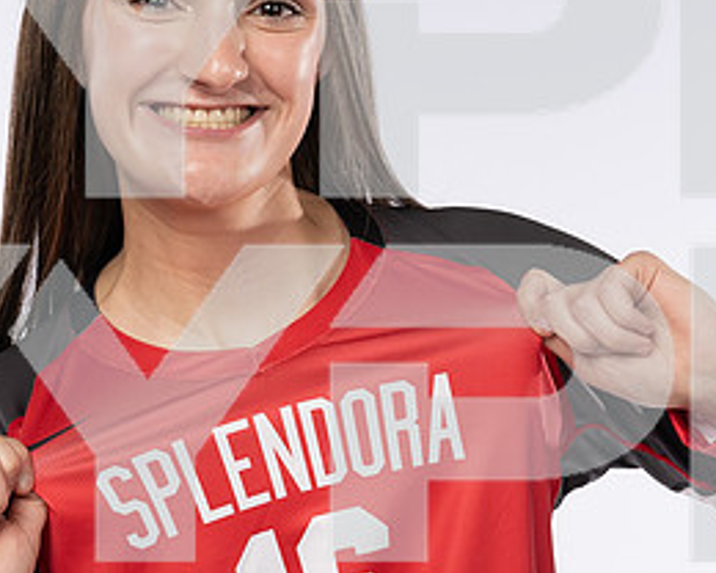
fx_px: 2098
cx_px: 310
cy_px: 357
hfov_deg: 19.4
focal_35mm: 99
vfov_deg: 15.5
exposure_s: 1/250
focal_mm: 36
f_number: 7.1
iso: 200
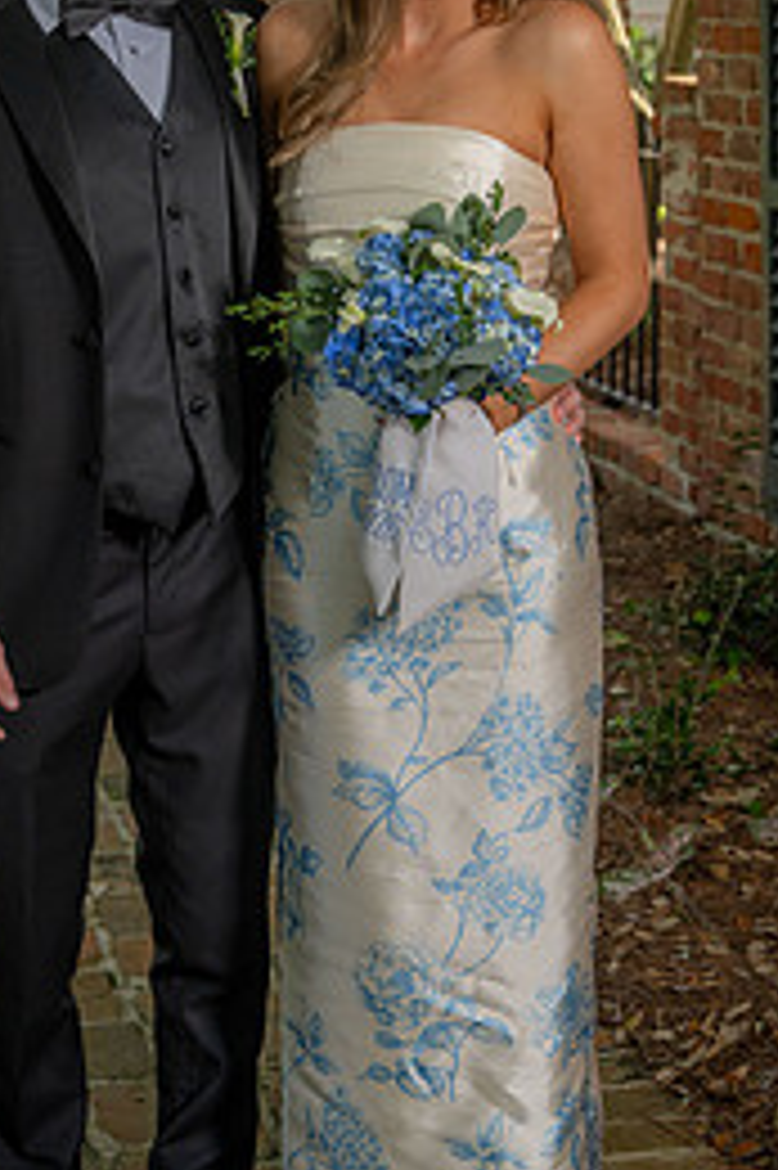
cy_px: 495
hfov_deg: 16.4
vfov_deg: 24.5
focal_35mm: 83
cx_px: 319
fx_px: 2694
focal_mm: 48
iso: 100
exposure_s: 1/160
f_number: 5.6
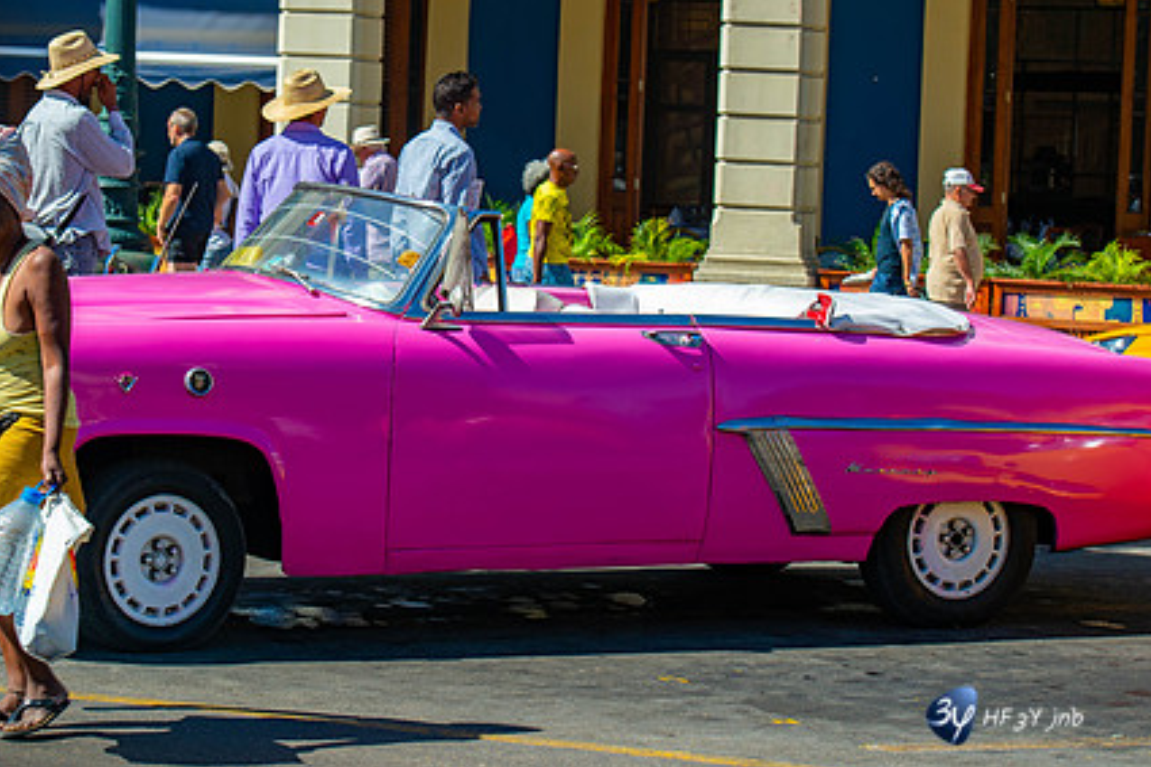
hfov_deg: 17.6
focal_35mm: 116
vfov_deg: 11.8
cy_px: 277
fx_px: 3707
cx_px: 409
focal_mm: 75
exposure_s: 1/320
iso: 100
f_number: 7.1
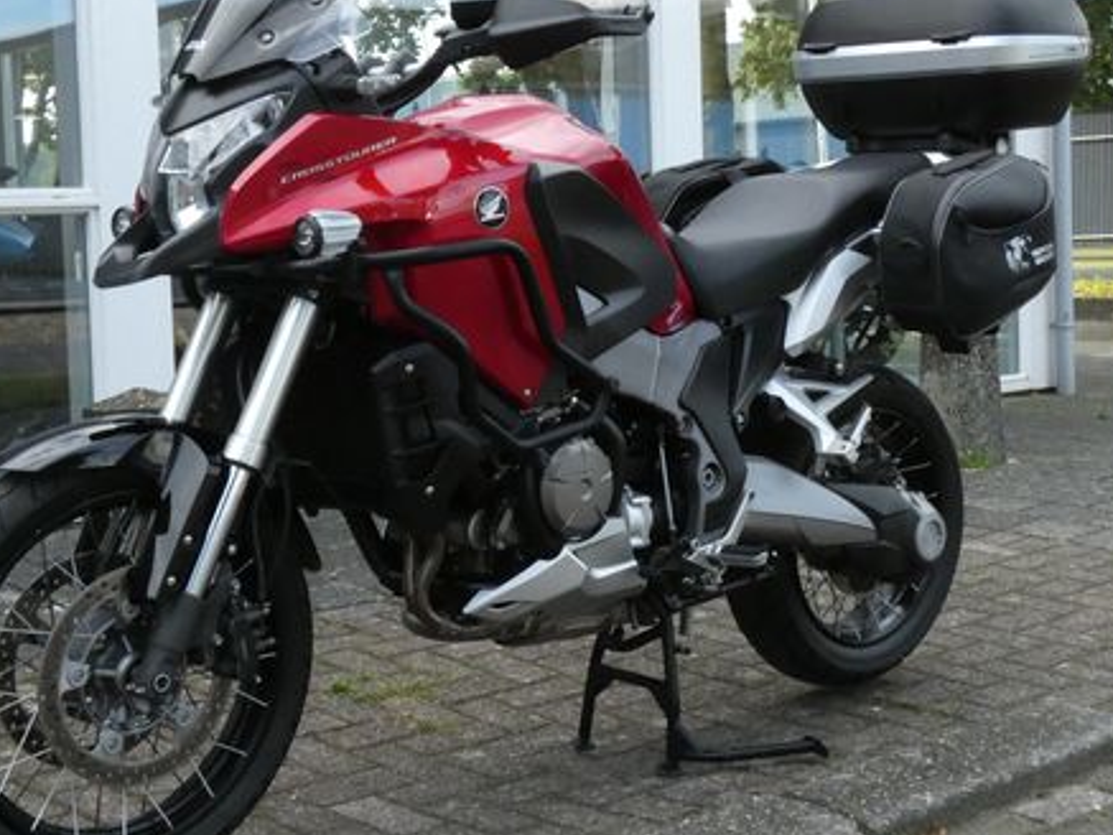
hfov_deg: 32.2
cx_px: 540
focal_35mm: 60
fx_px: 1930
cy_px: 346
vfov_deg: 24.4
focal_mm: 7.3
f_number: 4
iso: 800
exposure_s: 1/1000
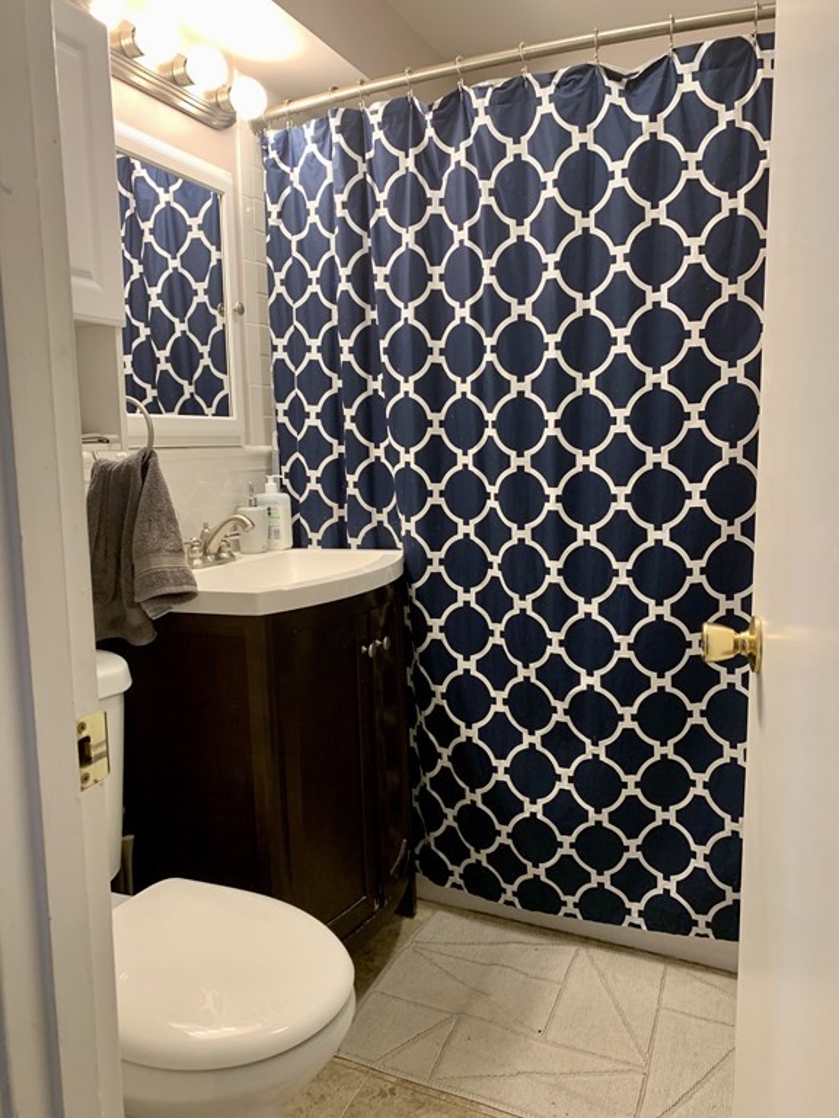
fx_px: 840
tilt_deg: -7.8
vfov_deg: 67.3
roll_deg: +0.6
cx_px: 420
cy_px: 559
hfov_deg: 53.1
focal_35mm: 26
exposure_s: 1/60
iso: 160
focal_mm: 4.25
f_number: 1.8
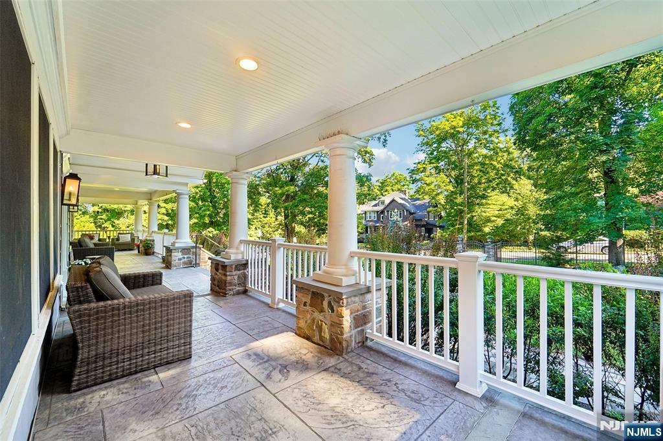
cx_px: 332
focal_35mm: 14
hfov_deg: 104.3
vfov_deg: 81.2
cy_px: 220
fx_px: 258
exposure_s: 1/60
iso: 400
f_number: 8
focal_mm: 14
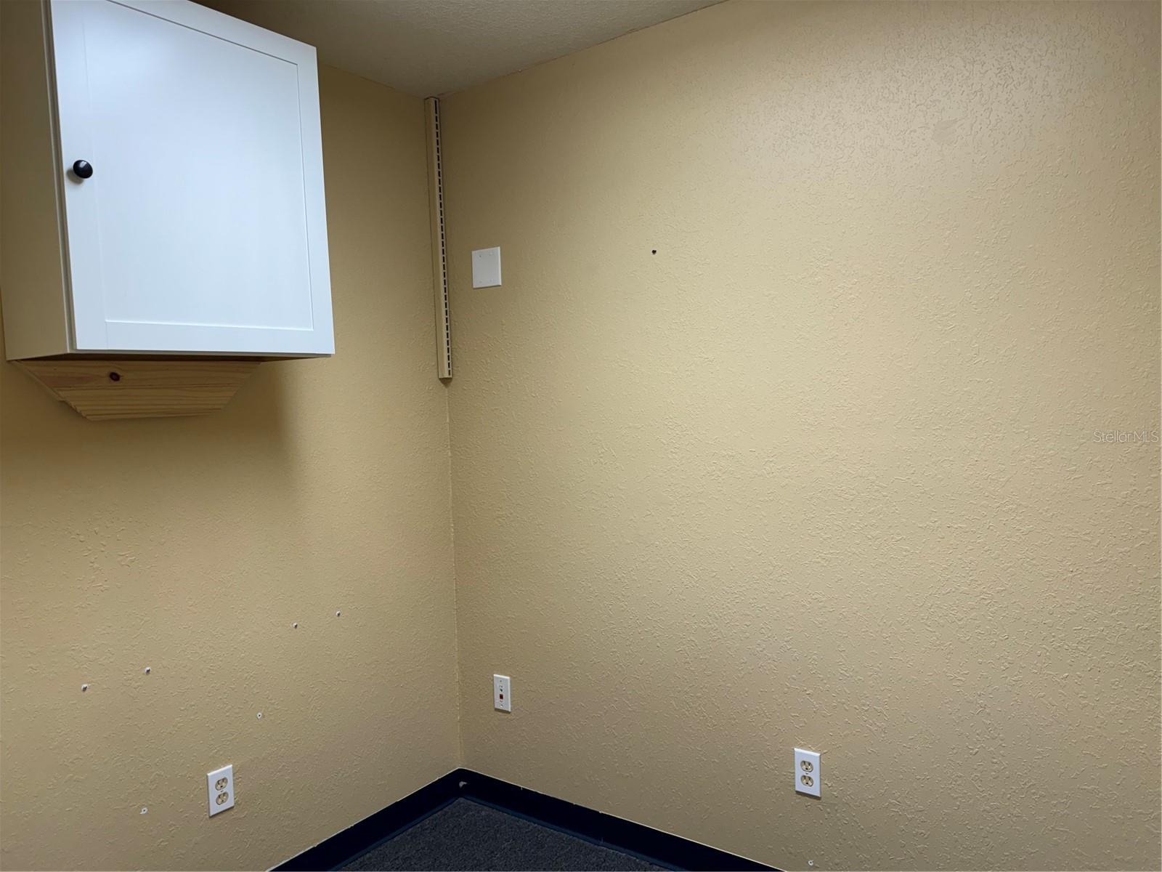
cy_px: 436
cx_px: 581
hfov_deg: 71.6
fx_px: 806
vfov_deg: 56.8
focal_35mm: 24
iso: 100
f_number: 1.78
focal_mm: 6.76
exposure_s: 1/120
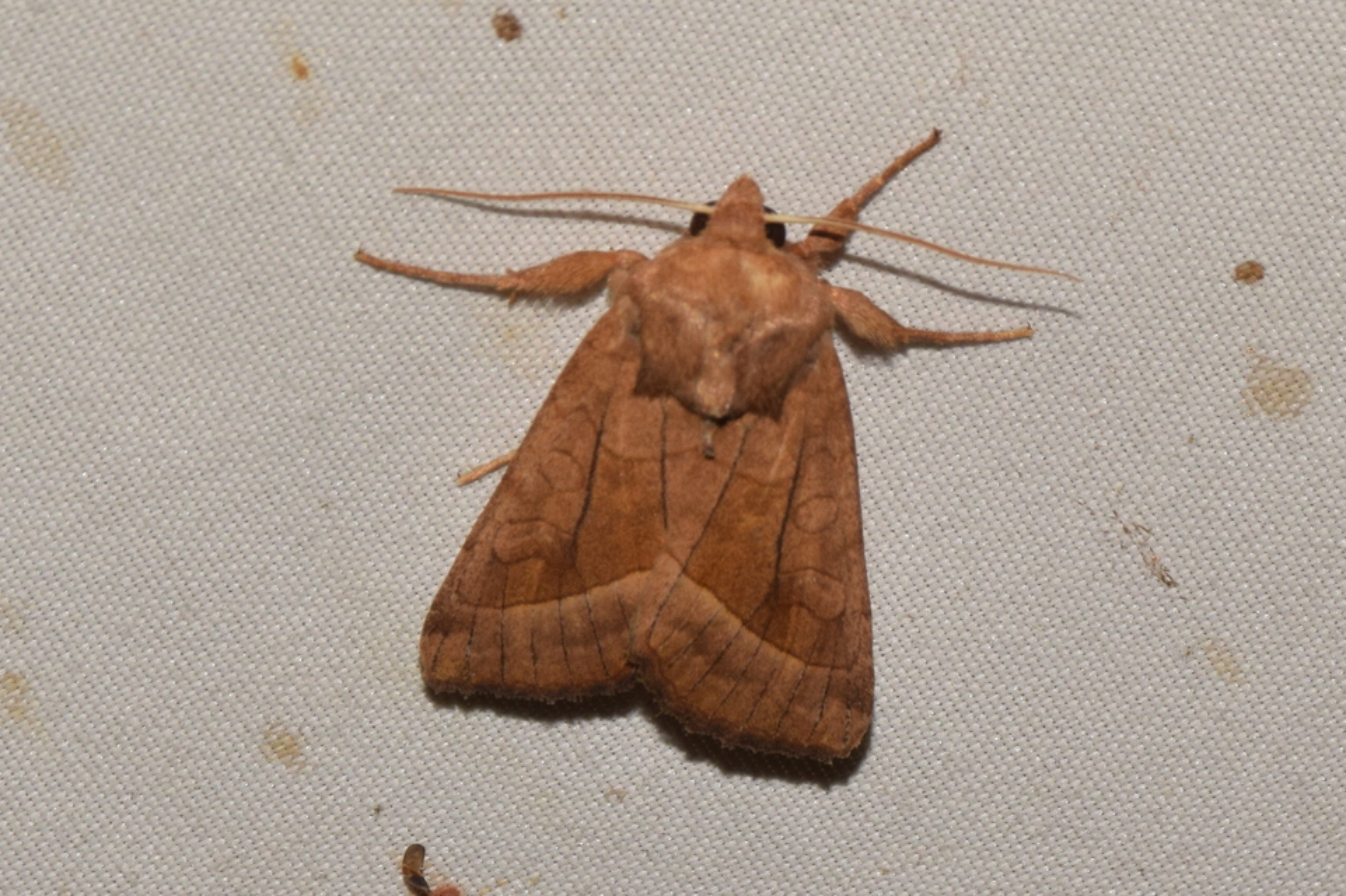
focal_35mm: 210
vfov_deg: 6.5
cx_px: 673
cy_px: 448
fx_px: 7849
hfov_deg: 9.8
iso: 400
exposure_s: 1/200
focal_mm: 140
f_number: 14
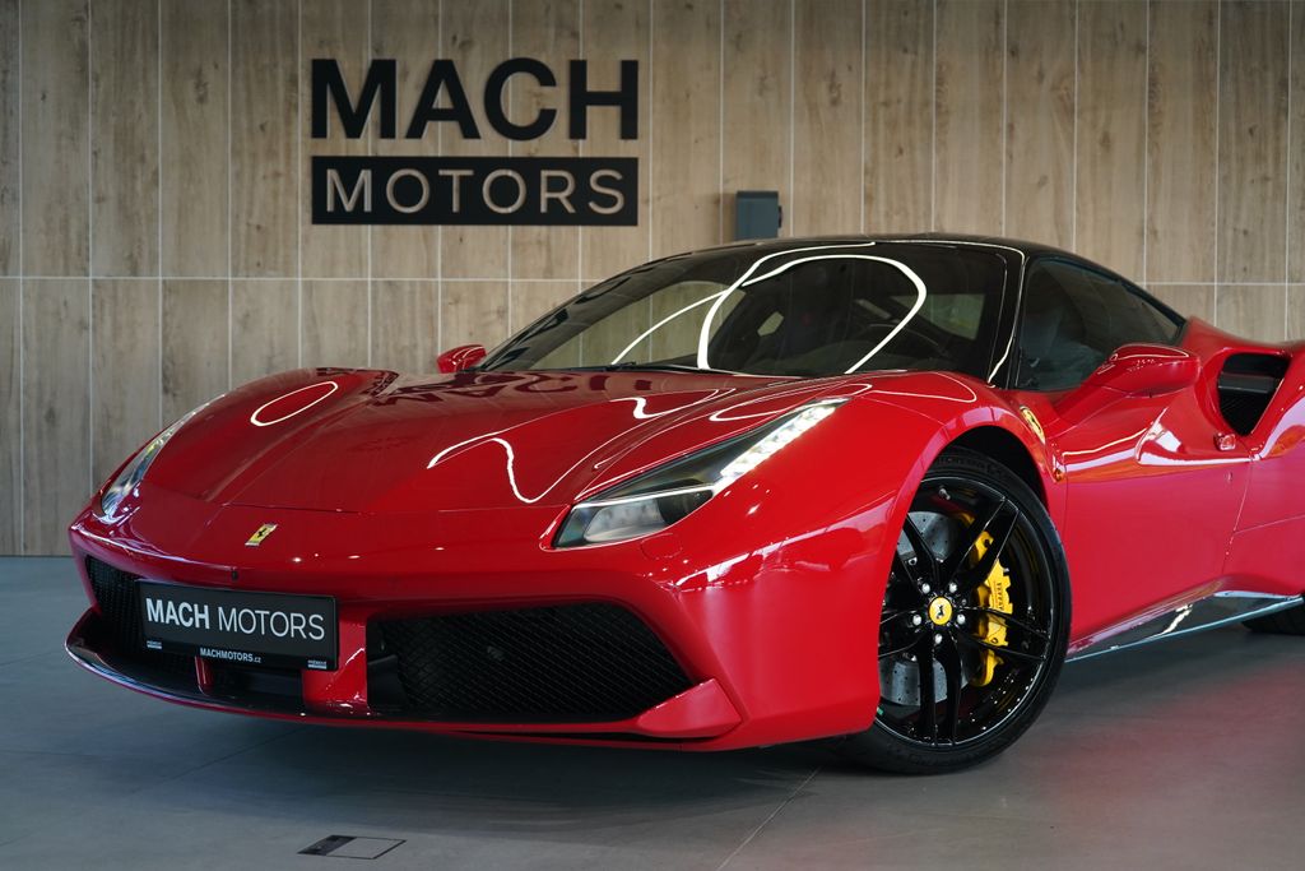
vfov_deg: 26.5
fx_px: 1849
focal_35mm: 51
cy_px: 436
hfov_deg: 38.9
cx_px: 652
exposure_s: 1/160
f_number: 4.5
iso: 2000
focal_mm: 51
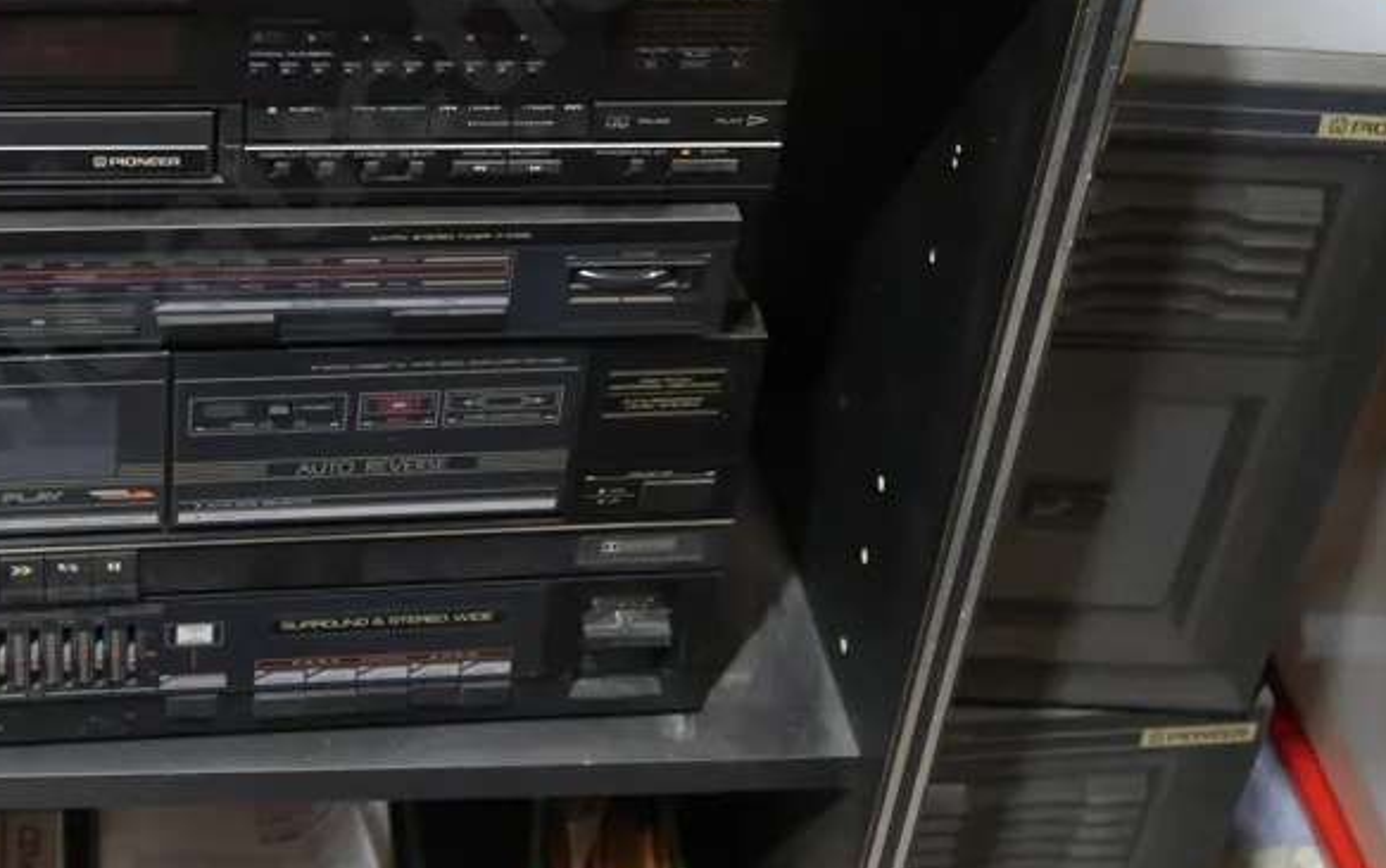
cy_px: 165
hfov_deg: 30.0
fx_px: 2532
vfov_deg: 19.2
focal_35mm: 67
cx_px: 311
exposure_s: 1/60
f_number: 4
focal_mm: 18
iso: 1600
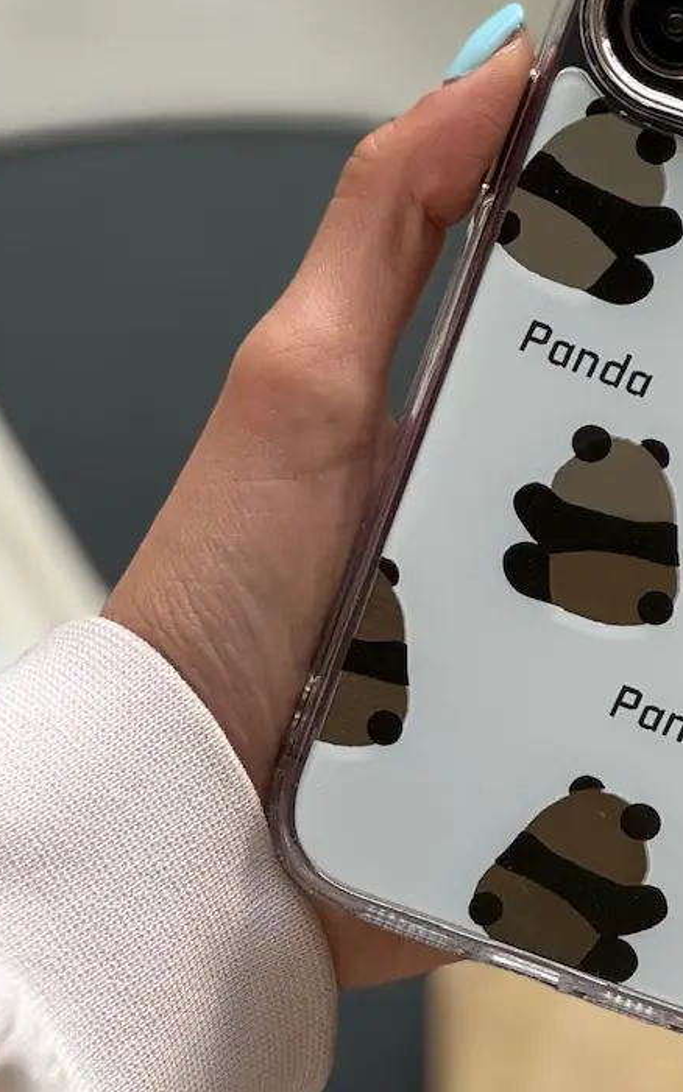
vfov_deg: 14.0
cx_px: 678
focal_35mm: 149
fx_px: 4438
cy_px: 284
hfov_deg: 8.7
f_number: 2.8
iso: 125
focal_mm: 9
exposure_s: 1/99
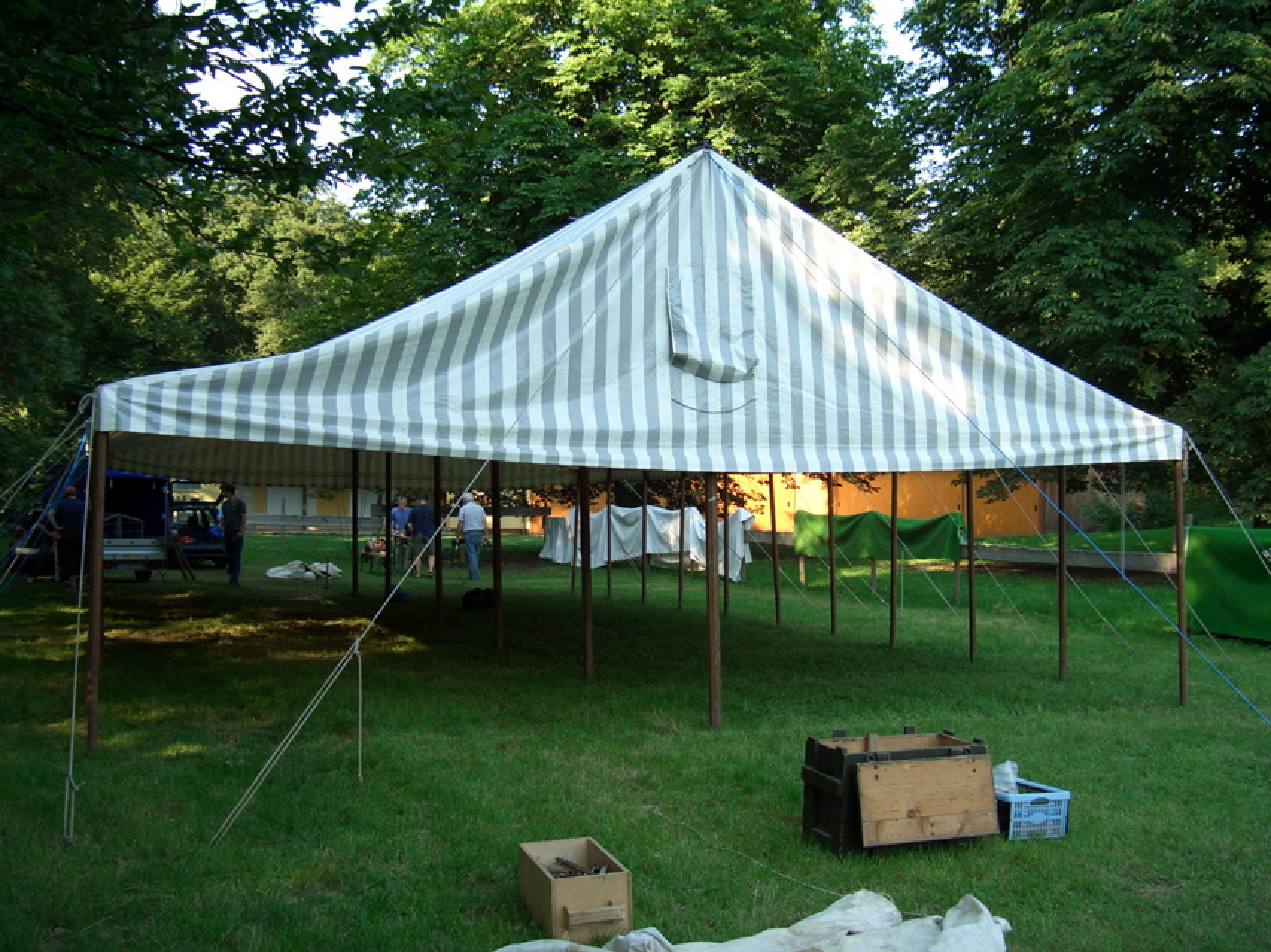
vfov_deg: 36.8
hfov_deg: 47.9
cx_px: 636
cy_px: 476
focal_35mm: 39
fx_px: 1431
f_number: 2.8
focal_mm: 8
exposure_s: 1/160
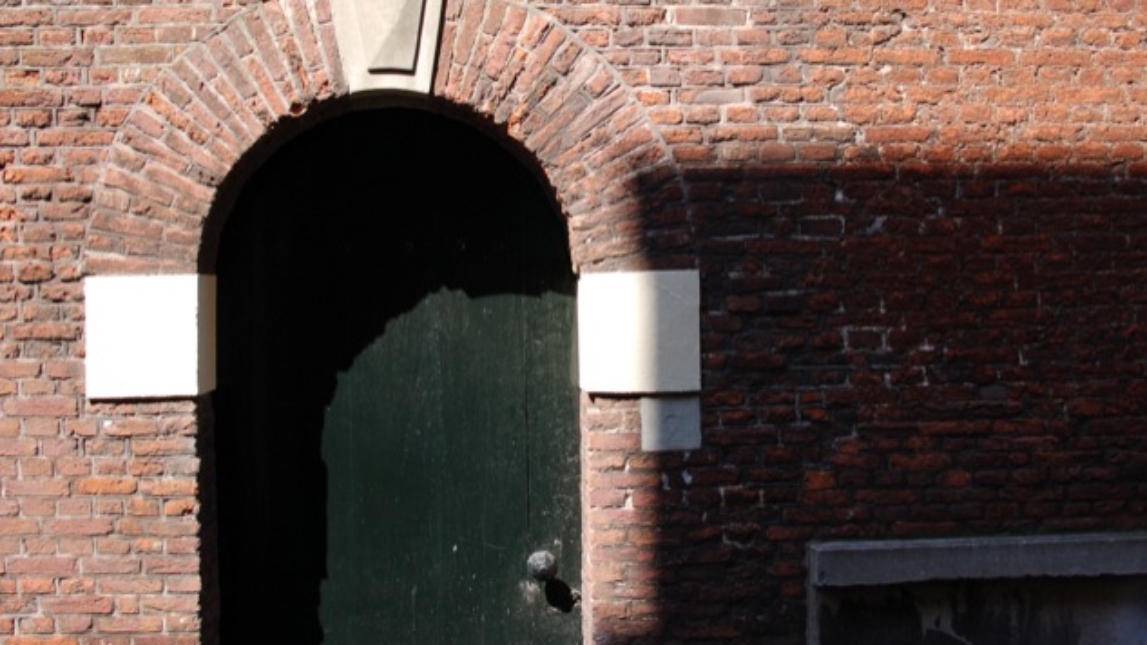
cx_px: 571
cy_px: 271
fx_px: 1689
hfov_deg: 37.5
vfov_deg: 21.6
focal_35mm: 56
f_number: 8
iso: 400
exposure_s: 1/250
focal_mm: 35
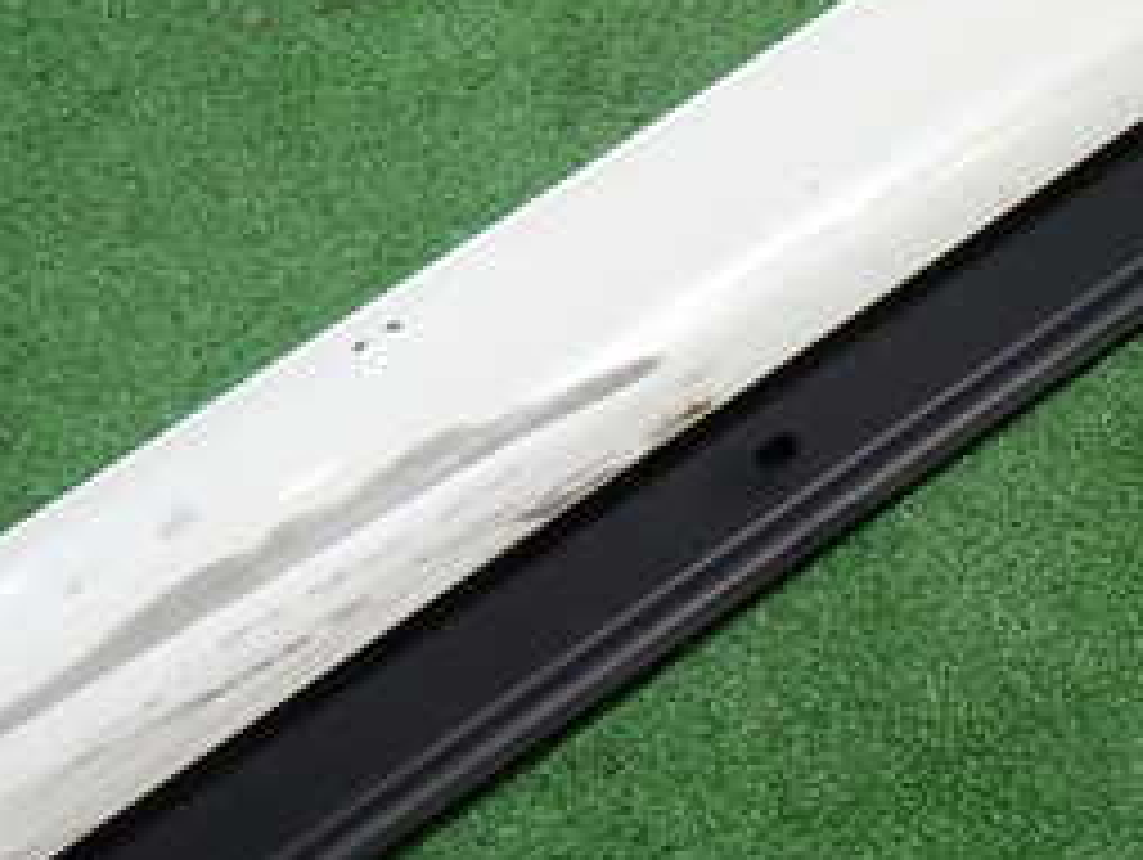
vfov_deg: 24.6
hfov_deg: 32.4
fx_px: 1950
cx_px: 765
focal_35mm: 59
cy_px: 239
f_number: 2
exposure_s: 1/60
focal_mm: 4.5
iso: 160
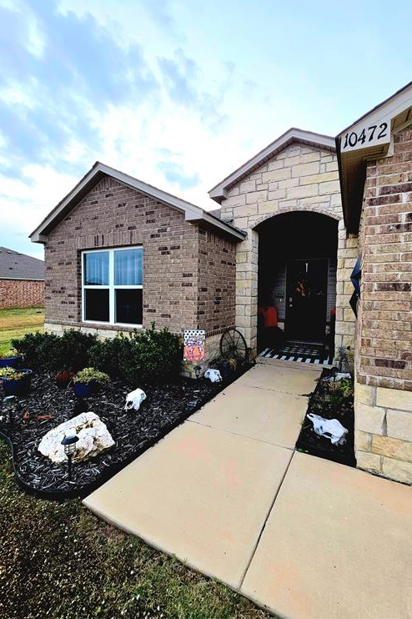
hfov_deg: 81.0
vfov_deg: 104.3
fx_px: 241
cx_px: 224
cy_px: 305
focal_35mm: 14
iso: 20
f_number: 1.9
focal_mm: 2.2
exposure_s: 1/192
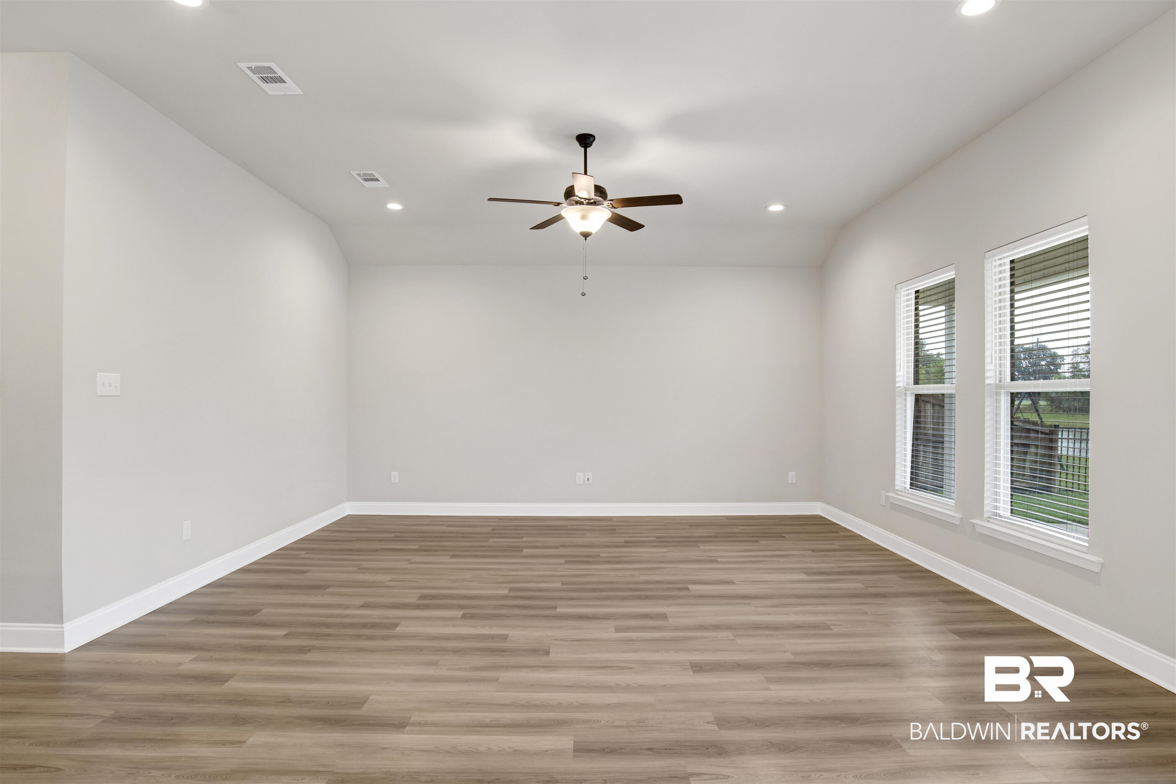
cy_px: 392
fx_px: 588
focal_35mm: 18
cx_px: 588
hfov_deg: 90.0
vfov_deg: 67.4
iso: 200
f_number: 11
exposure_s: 1/2.5
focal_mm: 18
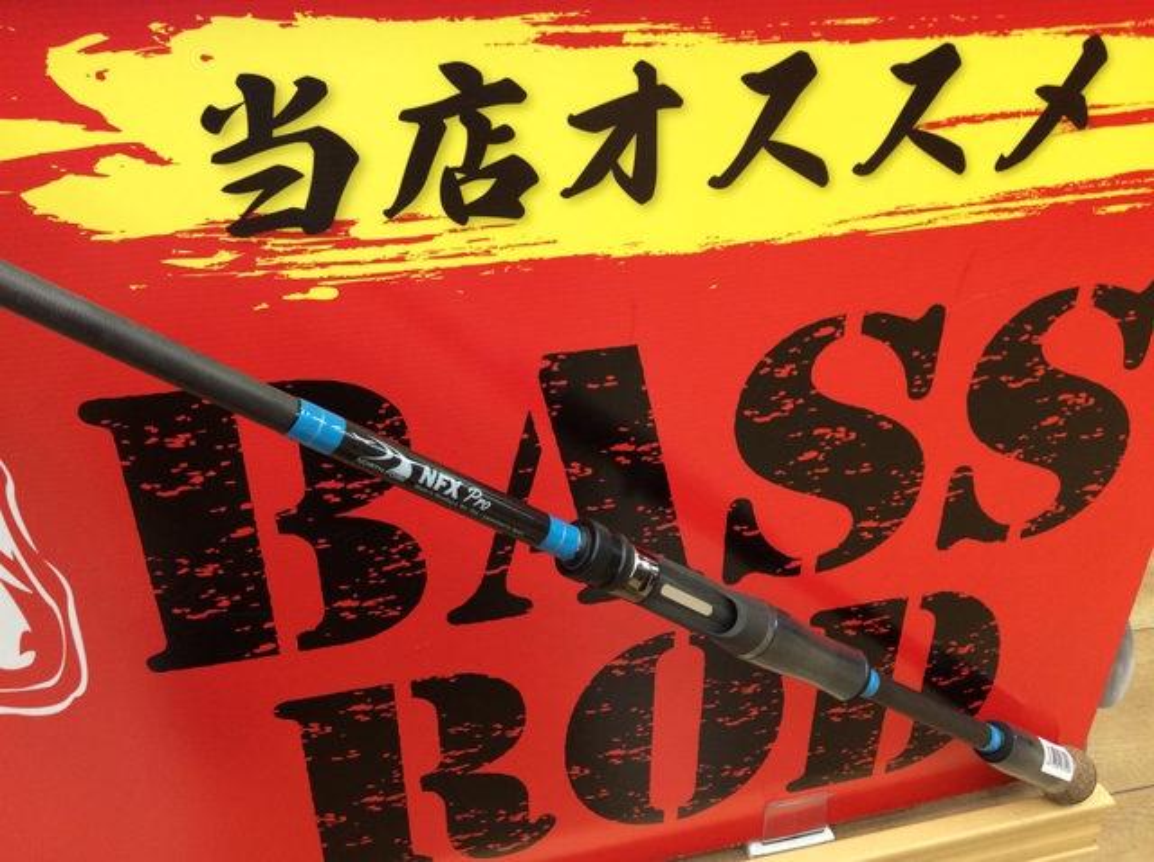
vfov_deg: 44.1
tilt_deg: -28.9
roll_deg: +1.8
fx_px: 1065
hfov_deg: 56.9
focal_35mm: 32
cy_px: 431
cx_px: 577
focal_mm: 3.3
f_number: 2.4
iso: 64
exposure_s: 1/24
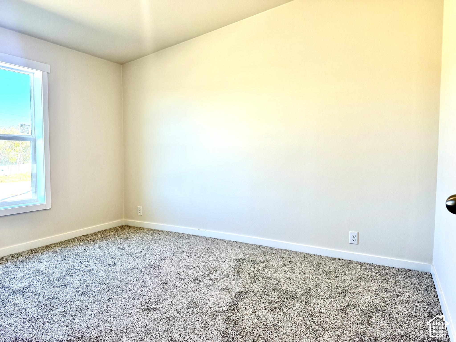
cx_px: 228
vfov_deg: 56.8
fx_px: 316
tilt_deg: -3.2
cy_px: 171
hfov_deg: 71.6
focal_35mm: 24
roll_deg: +0.4
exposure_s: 1/222
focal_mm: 6.76
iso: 160
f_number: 1.78
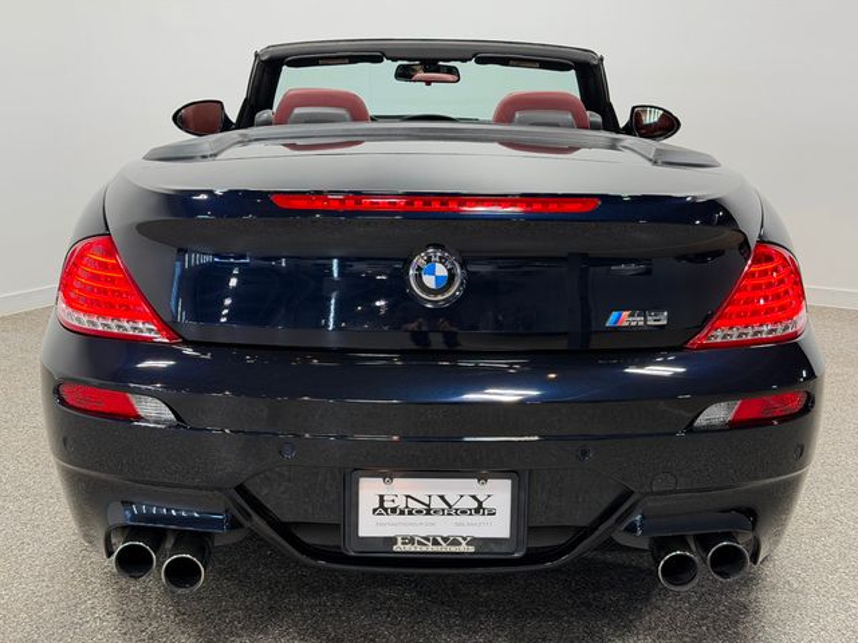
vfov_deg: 30.3
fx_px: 1190
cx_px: 429
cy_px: 322
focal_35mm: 48
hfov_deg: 39.7
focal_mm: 6.76
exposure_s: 1/120
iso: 80
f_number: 1.78
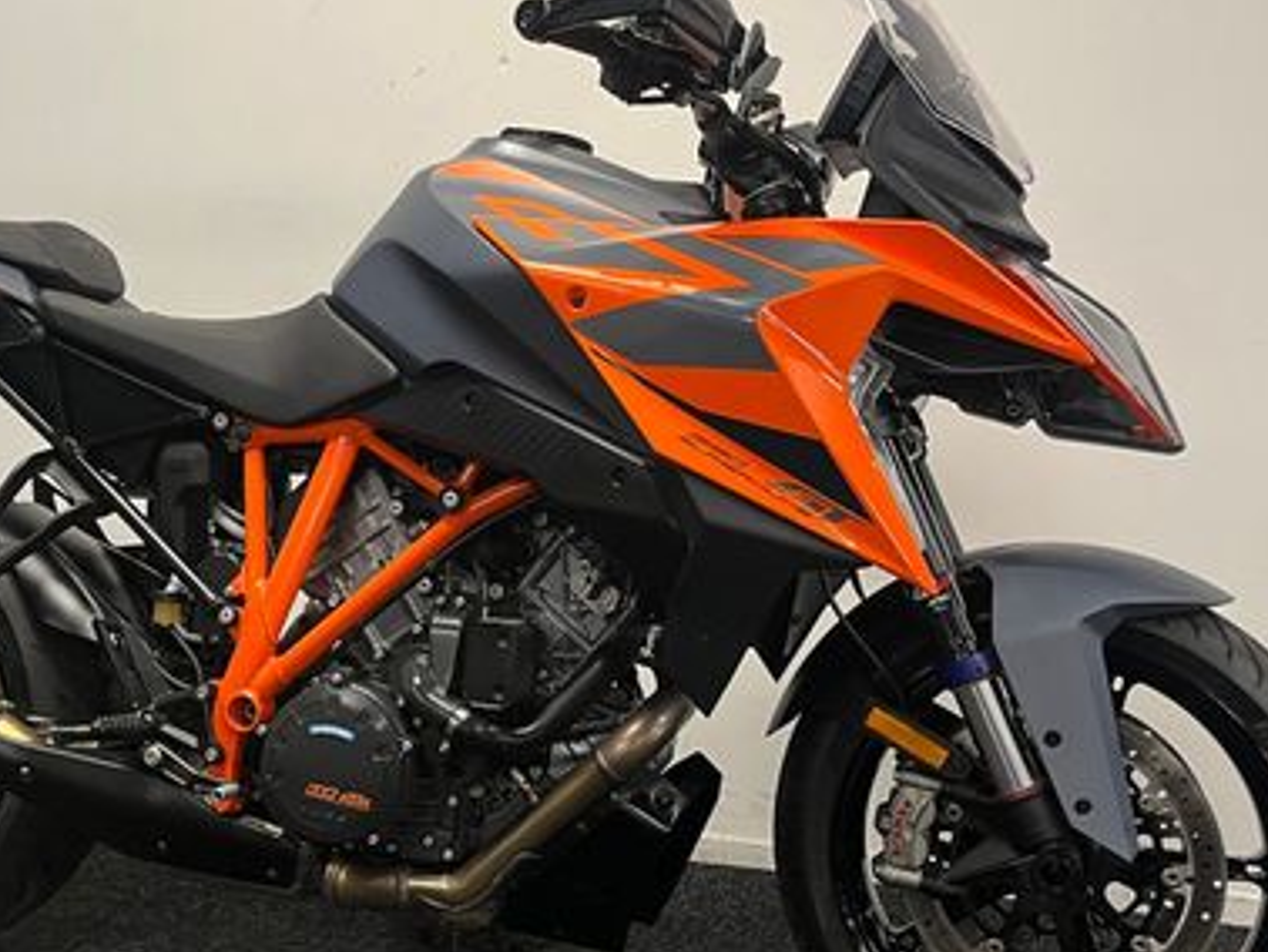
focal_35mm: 44
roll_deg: -0.1
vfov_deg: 32.9
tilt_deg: -3.6
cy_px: 479
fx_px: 1613
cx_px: 520
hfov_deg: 42.8
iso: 100
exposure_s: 1/50
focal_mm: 5.1
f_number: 1.6
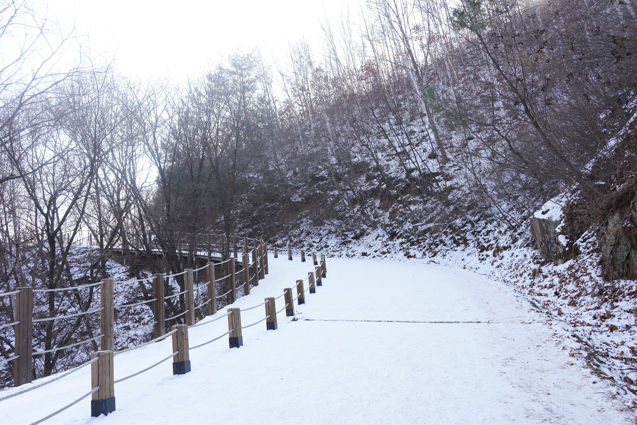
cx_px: 318
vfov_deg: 42.3
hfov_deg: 60.3
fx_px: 549
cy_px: 212
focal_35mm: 31
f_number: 6.3
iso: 100
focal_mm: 31
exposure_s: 1/100
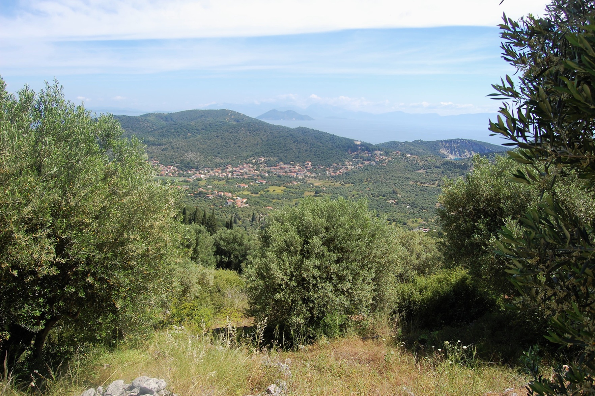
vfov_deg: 47.9
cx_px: 298
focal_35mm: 27
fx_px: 446
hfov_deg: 67.4
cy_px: 198
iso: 200
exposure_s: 1/250
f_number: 8
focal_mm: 18
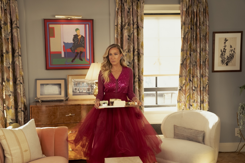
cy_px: 82
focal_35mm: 49
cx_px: 122
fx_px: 333
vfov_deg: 27.5
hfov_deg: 40.3
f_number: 2.8
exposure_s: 1/160
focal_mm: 49
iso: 3200
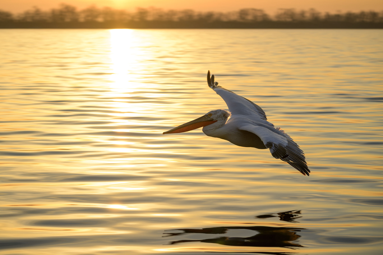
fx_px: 1064
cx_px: 192
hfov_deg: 20.4
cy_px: 128
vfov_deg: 13.7
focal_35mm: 100
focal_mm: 100
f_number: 5
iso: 64
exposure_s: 1/160
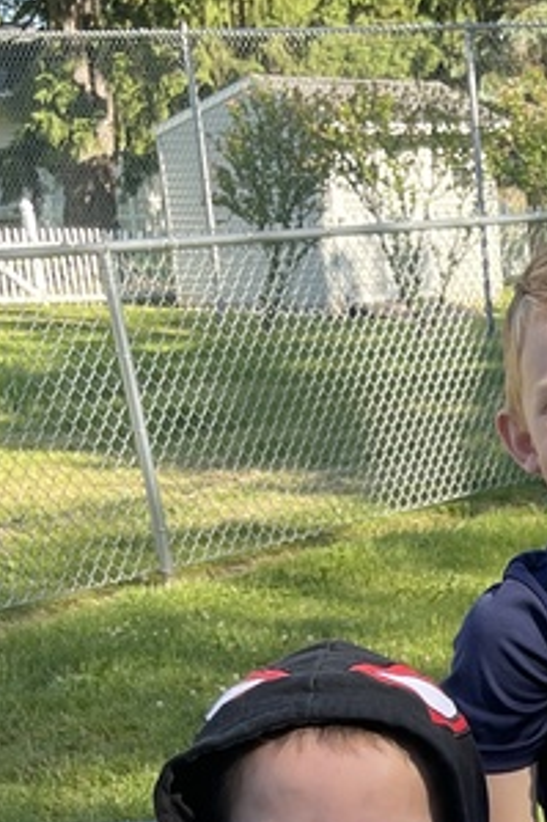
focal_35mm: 89
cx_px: 783
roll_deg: +2.5
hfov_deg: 14.5
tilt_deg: -22.4
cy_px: 1039
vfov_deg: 21.0
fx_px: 2031
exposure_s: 1/653
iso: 32
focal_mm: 5.1
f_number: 1.6
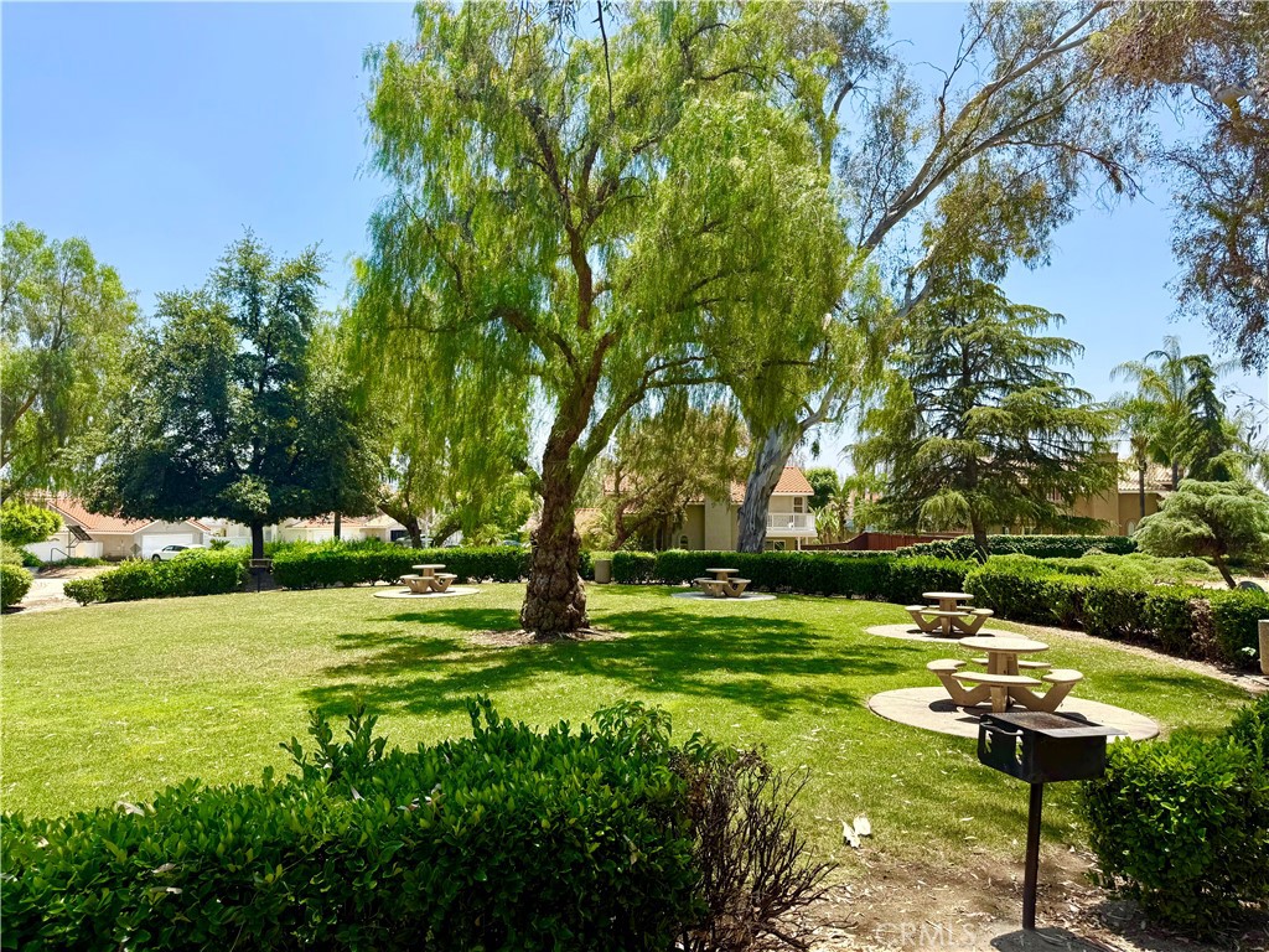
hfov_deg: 71.6
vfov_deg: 56.8
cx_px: 634
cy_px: 476
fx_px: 880
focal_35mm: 24
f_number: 1.78
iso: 80
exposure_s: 1/1901
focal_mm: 6.76
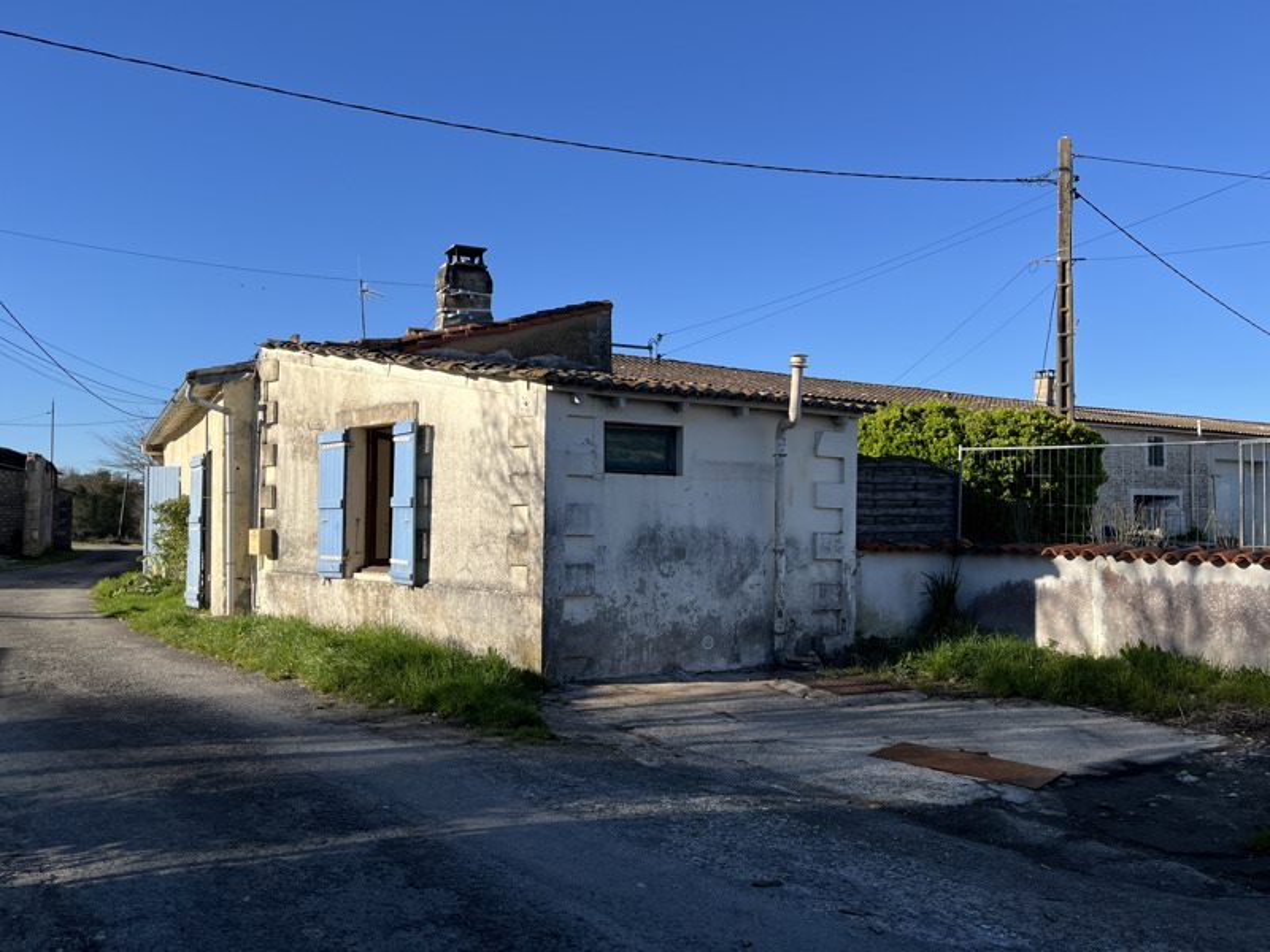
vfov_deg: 53.1
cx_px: 635
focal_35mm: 26
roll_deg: +0.2
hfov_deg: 67.3
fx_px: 954
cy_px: 476
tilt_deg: +1.0
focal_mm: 5.1
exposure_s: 1/3311
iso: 50
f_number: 1.6
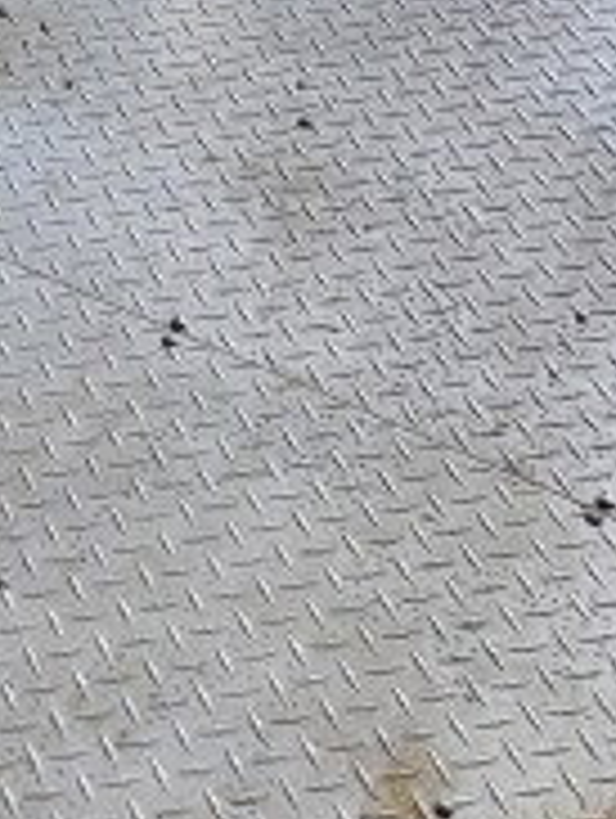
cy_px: -389
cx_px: -580
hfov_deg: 12.4
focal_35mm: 107
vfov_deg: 16.8
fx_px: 2533
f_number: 1.8
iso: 320
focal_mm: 6.7
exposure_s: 1/120
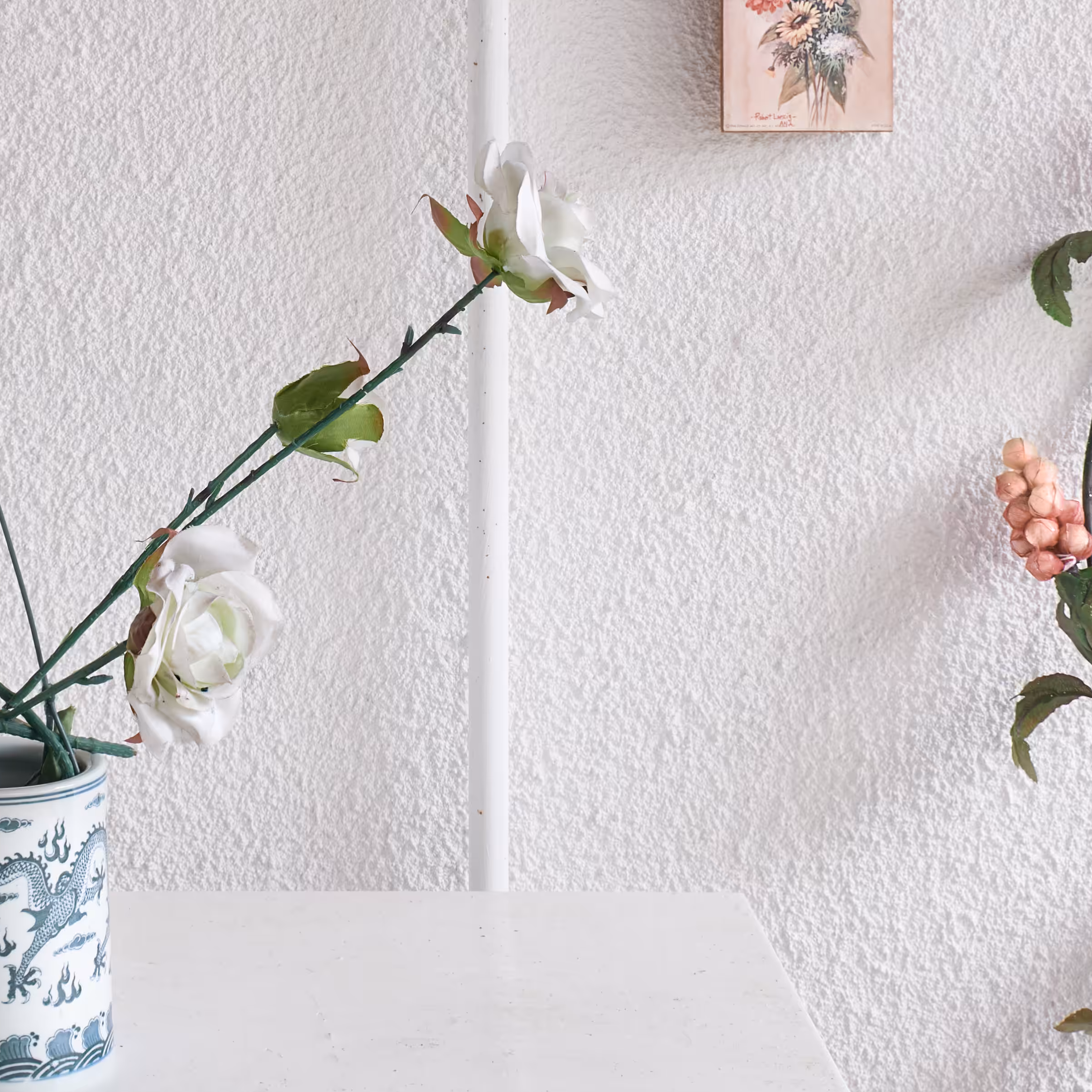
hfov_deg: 23.3
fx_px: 2641
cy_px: 345
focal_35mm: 74
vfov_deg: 23.2
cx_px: 446
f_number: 8
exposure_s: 3.5
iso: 250
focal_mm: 23.4
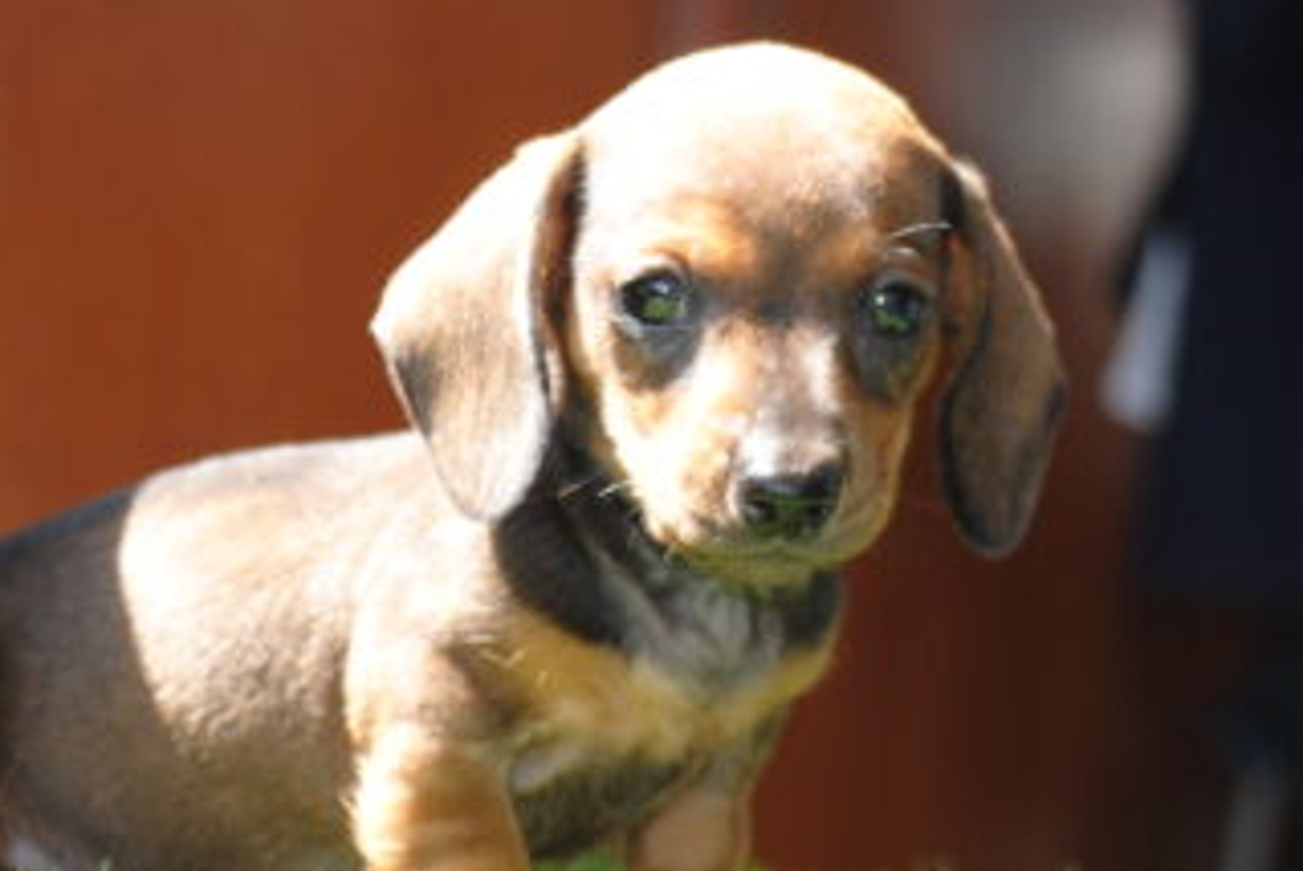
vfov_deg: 7.5
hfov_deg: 11.2
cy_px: 415
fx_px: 6627
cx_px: 220
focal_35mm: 183
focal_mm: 65
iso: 200
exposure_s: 1/80
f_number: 4.2
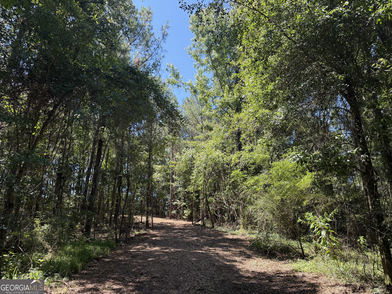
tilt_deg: +16.9
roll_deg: +0.6
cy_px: 147
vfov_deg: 56.8
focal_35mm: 24
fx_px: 272
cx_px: 196
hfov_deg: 71.6
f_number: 1.78
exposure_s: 1/689
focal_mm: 6.76
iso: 100
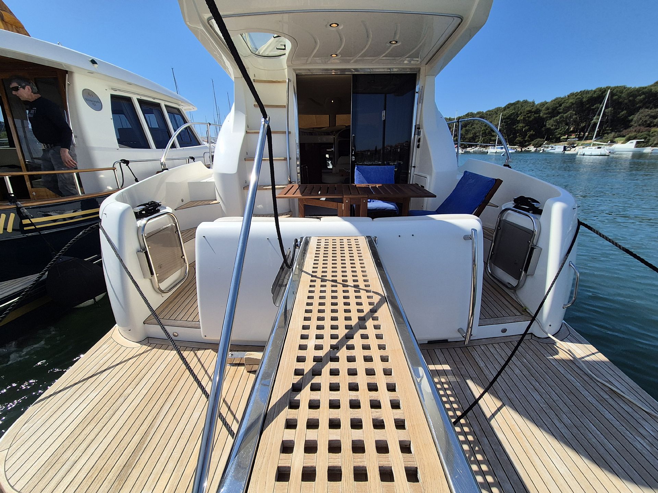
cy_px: 246
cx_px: 329
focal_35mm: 13
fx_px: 247
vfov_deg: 89.9
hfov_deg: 106.2
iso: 50
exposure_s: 1/2824
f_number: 2.2
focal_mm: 2.2
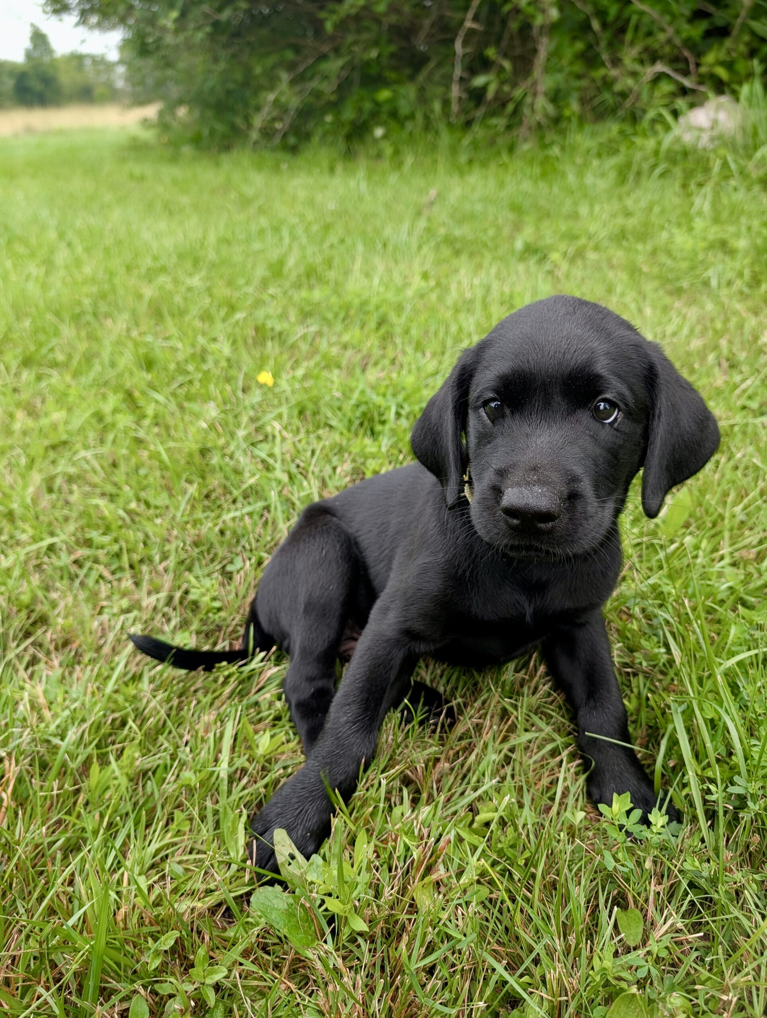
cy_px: 509
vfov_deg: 71.5
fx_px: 707
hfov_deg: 56.9
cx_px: 384
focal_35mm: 24
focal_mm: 6.9
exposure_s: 1/326
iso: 30
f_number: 1.68
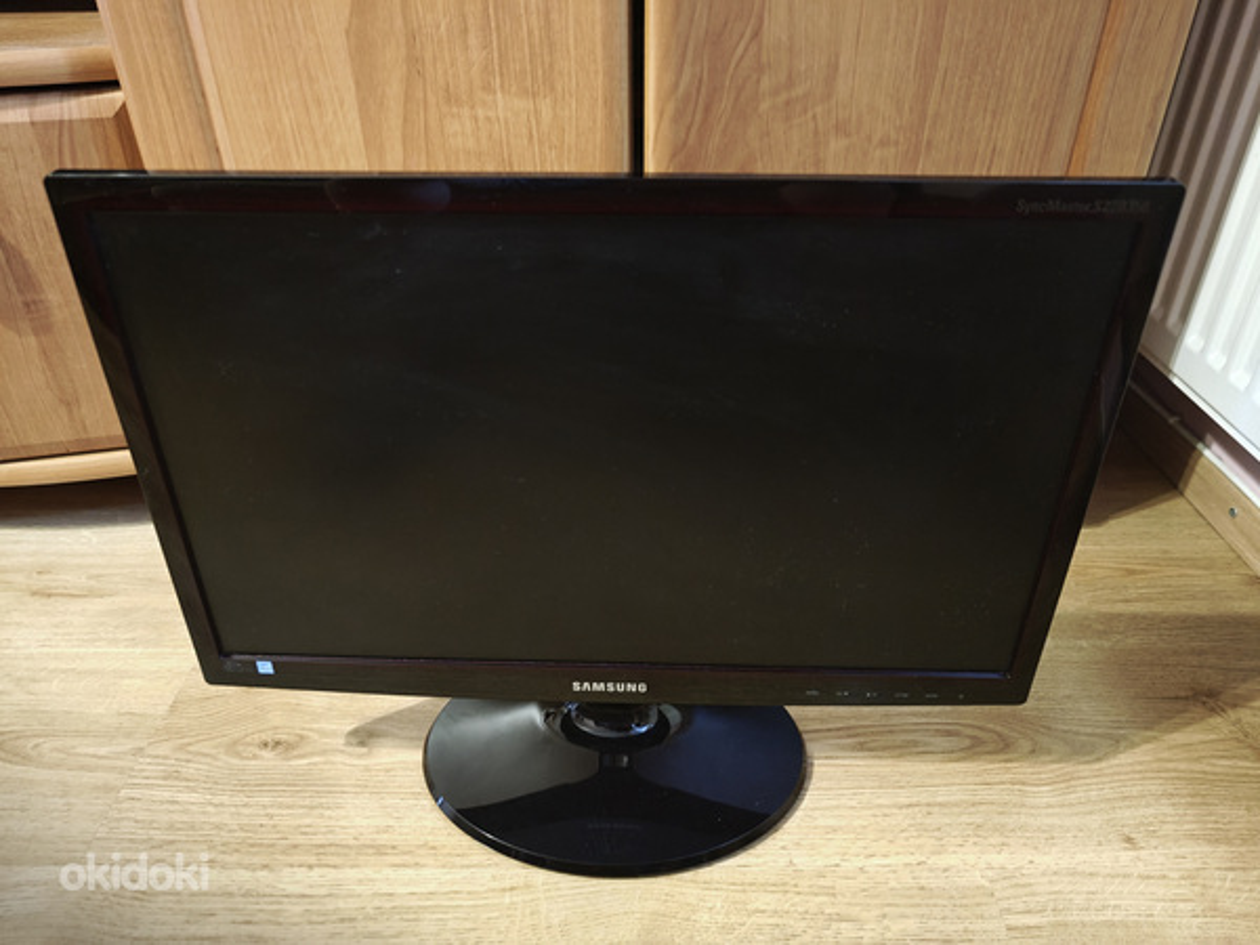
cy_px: 472
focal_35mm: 23
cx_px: 630
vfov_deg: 58.9
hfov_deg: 73.9
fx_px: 837
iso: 12800
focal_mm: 8.72
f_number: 1.63
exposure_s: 1/20
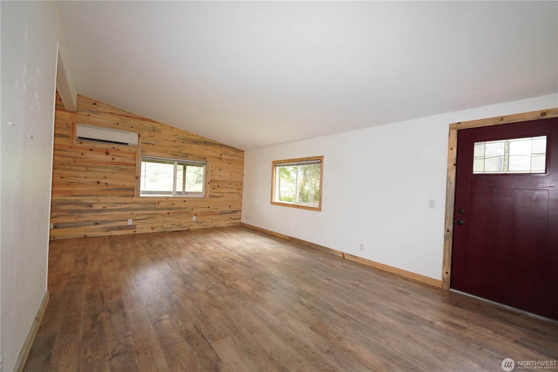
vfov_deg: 81.2
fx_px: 217
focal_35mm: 14
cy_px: 186
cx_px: 279
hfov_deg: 104.3
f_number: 3.2
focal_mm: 14
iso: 1600
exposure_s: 1/160
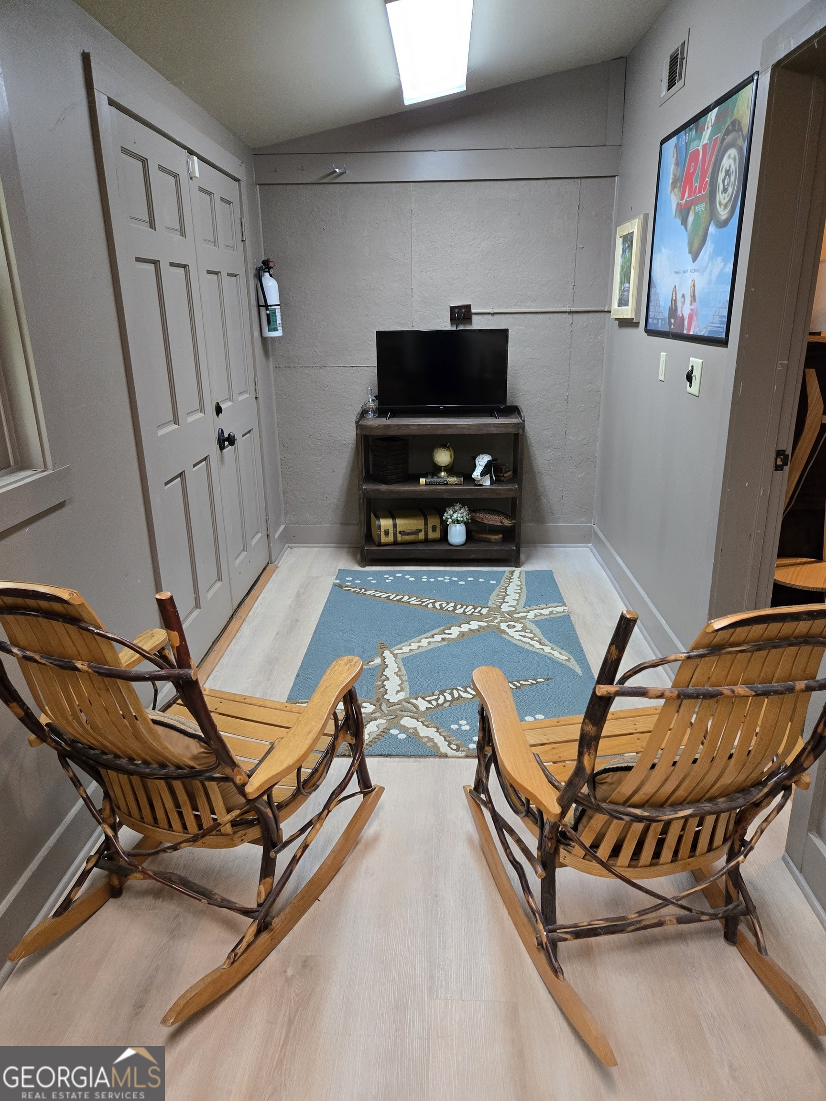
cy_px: 550
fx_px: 732
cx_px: 413
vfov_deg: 73.9
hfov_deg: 58.9
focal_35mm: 23
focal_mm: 5.4
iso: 640
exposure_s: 1/120
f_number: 1.8
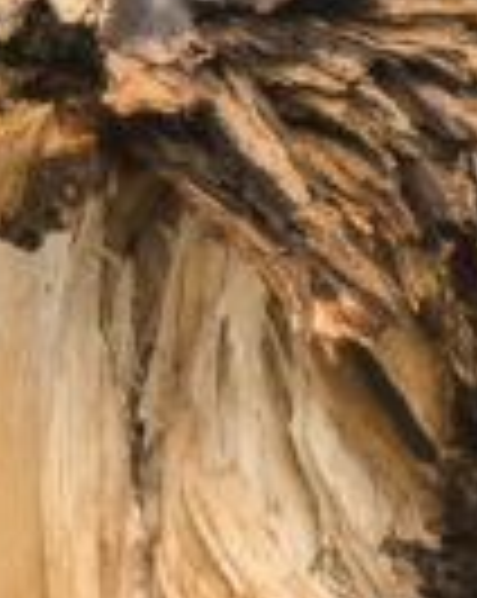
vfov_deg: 2.9
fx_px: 11886
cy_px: 196
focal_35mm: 672
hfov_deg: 2.3
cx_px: 657
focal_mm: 62
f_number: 7.1
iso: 320
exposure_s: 1/250
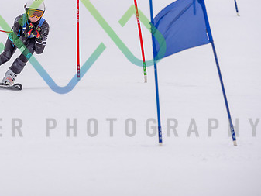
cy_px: 53
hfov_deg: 2.0
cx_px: 62
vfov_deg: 1.5
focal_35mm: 993
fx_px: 7490
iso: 800
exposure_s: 1/2500
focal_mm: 600
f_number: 6.3
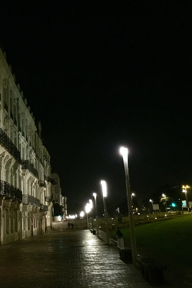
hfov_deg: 30.4
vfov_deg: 45.4
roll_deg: +1.1
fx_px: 344
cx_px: 37
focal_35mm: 43
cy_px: 153
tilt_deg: +10.9
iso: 200
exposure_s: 1/8
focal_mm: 4.15
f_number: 2.2
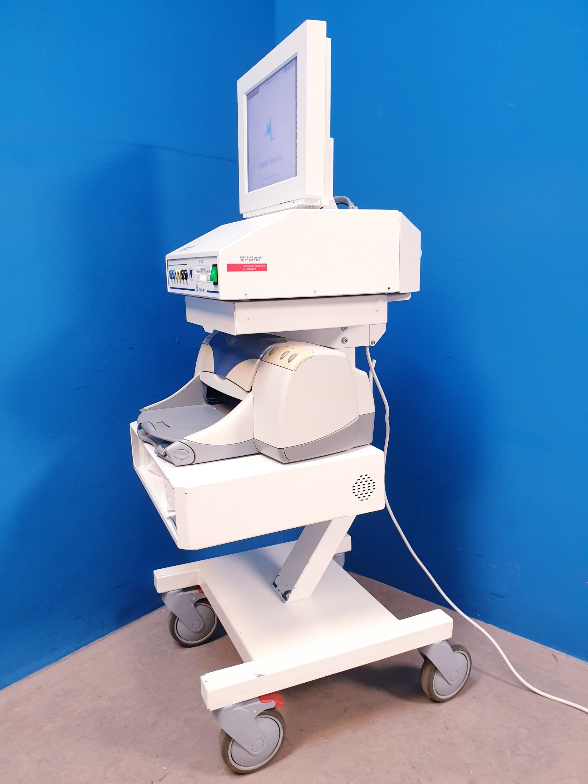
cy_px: 392
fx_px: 589
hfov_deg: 53.1
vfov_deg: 67.3
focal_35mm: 26
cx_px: 294
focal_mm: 4.3
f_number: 2.4
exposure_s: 1/50
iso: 160
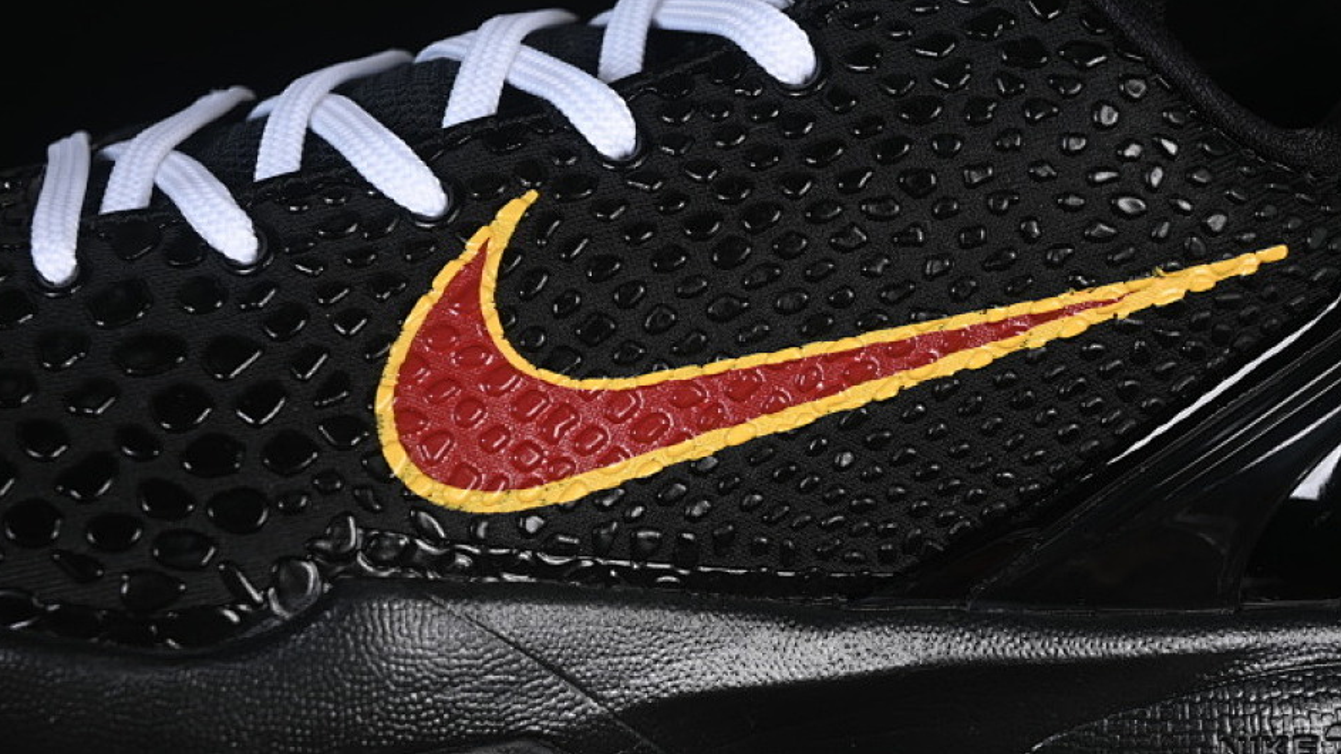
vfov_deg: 13.4
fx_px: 3200
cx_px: 751
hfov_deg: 23.7
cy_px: 383
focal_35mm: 90
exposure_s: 1/60
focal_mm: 50
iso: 160
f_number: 6.3
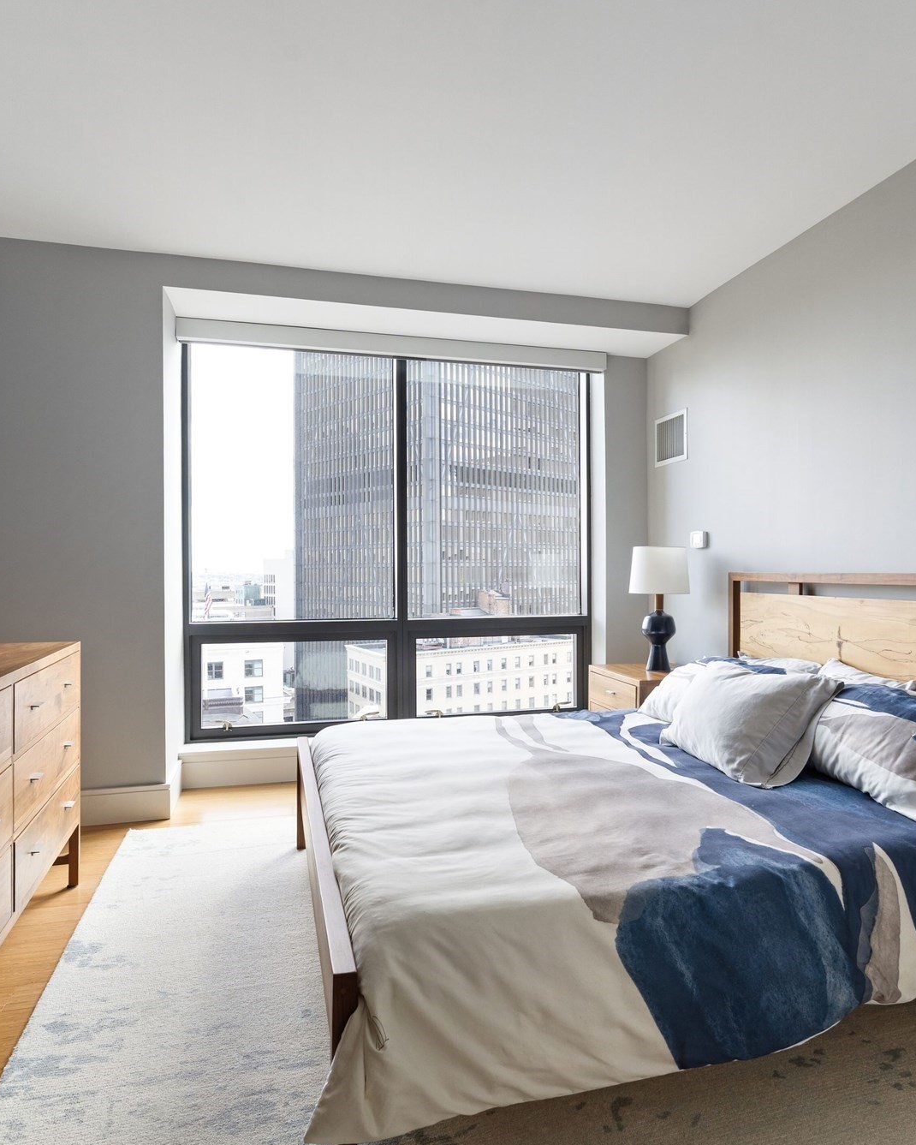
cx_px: 526
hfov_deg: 60.6
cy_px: 584
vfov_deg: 72.6
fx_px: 779
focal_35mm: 23
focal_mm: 16
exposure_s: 1/13
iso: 400
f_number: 8
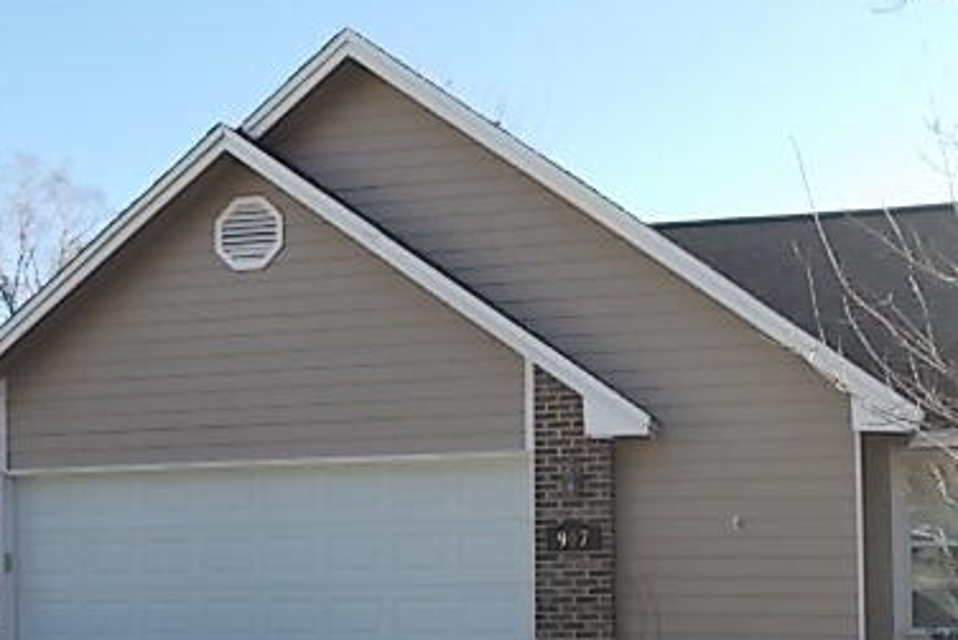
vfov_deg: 28.6
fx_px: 1225
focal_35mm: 46
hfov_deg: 42.7
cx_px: 535
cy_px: 513
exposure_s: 1/320
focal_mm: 4.6
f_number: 3.2
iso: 80
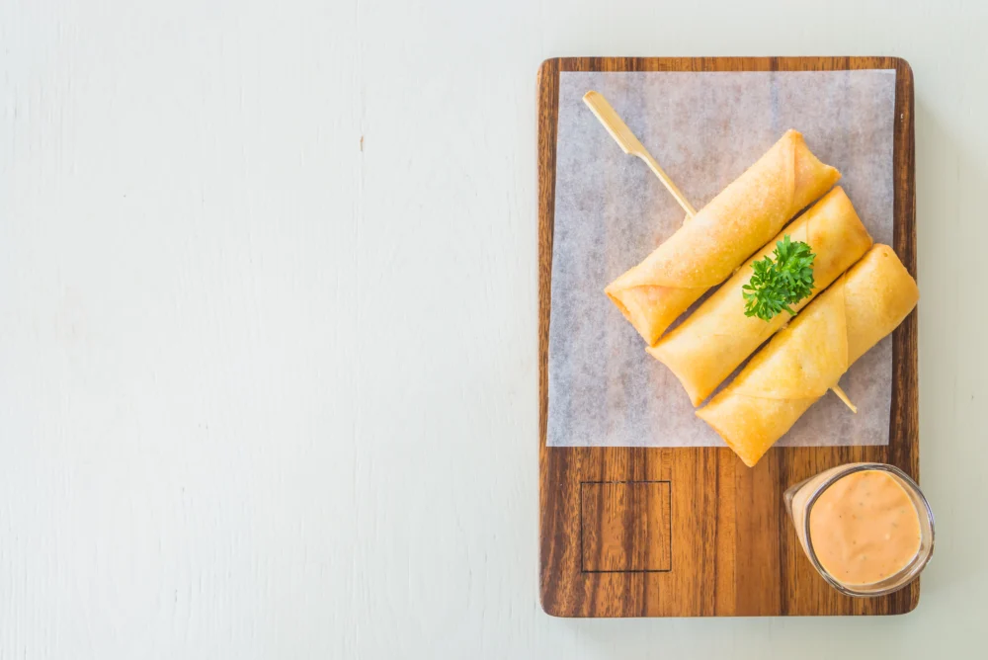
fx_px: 1208
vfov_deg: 30.6
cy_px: 330
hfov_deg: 44.5
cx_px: 494
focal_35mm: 44
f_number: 8
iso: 200
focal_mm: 44
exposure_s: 1/60
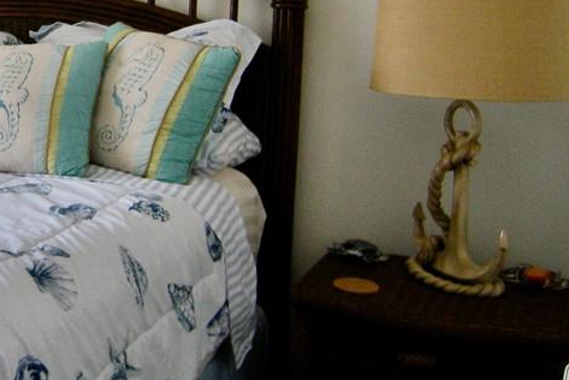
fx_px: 996
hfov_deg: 29.2
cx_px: -36
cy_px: 64
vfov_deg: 21.3
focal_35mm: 63
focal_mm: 4.7
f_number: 2.8
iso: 145
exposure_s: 1/49.8
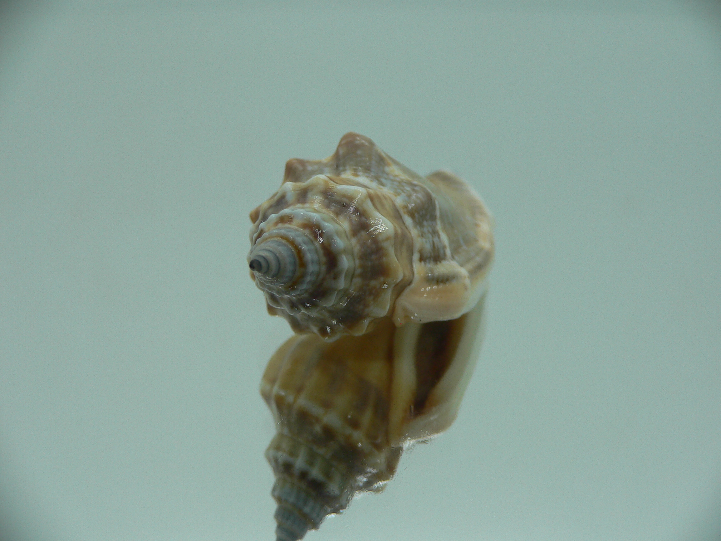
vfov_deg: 40.7
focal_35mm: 35
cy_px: 270
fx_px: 729
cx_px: 360
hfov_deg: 52.6
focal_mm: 4.6
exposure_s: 1/60
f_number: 2.8
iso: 80
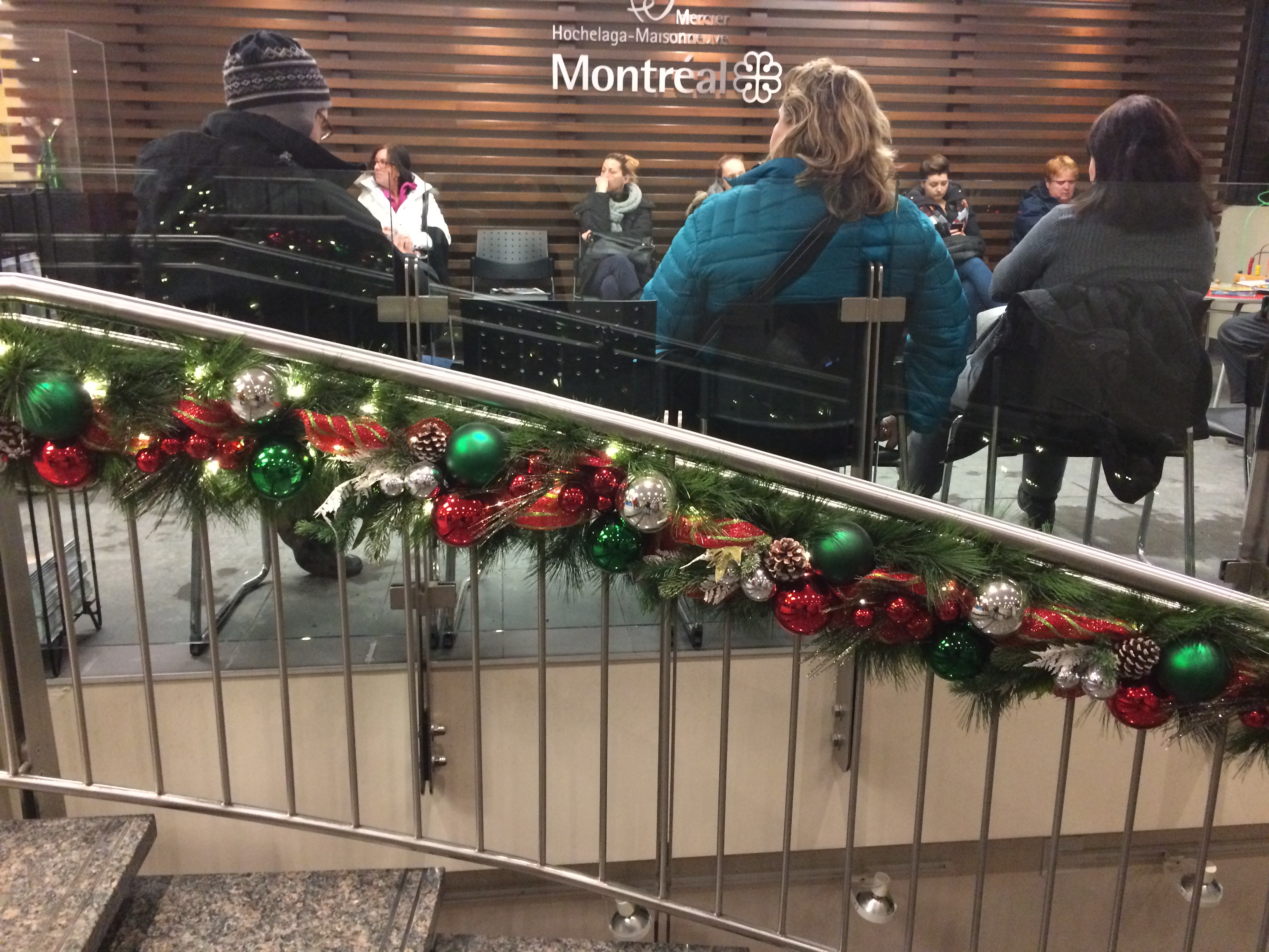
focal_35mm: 29
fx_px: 1063
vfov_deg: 48.2
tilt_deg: -17.3
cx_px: 634
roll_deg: -0.6
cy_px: 476
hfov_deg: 61.7
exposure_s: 1/30
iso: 250
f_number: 2.2
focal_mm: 4.15
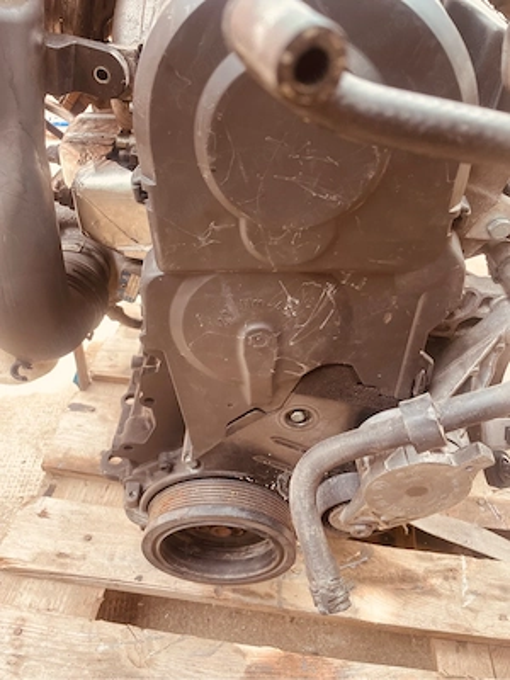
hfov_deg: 53.1
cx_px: 255
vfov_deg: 67.3
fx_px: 511
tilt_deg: -46.9
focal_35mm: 26
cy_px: 340
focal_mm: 4.2
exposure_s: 1/121
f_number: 1.6
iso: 50
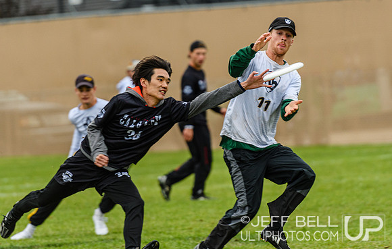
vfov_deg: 3.4
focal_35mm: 391
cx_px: 252
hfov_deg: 5.3
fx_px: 4199
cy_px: 81
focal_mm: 200
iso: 400
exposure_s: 1/1000
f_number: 3.2
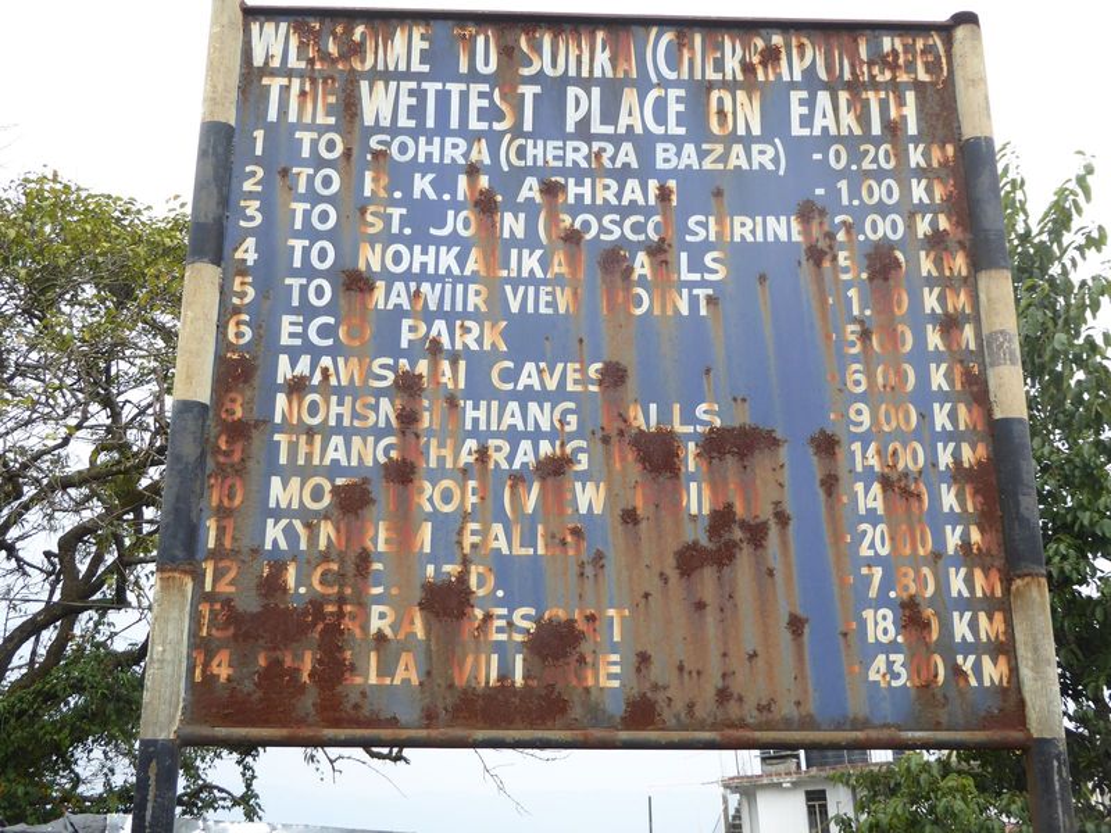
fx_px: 1476
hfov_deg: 41.2
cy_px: 416
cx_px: 556
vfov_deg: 31.5
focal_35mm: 46
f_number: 3.9
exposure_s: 1/200
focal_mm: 7.8
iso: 80
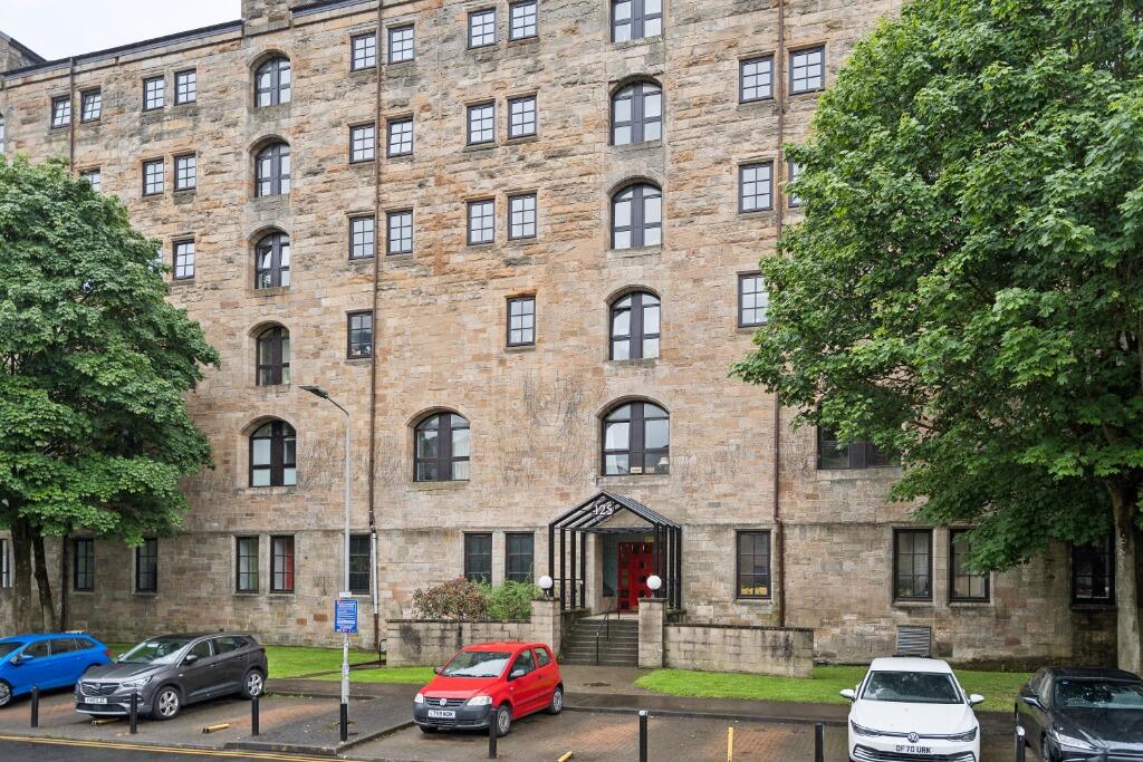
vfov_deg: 46.4
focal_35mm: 28
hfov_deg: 65.5
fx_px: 889
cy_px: 381
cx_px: 572
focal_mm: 28
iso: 250
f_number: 4
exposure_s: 1/640
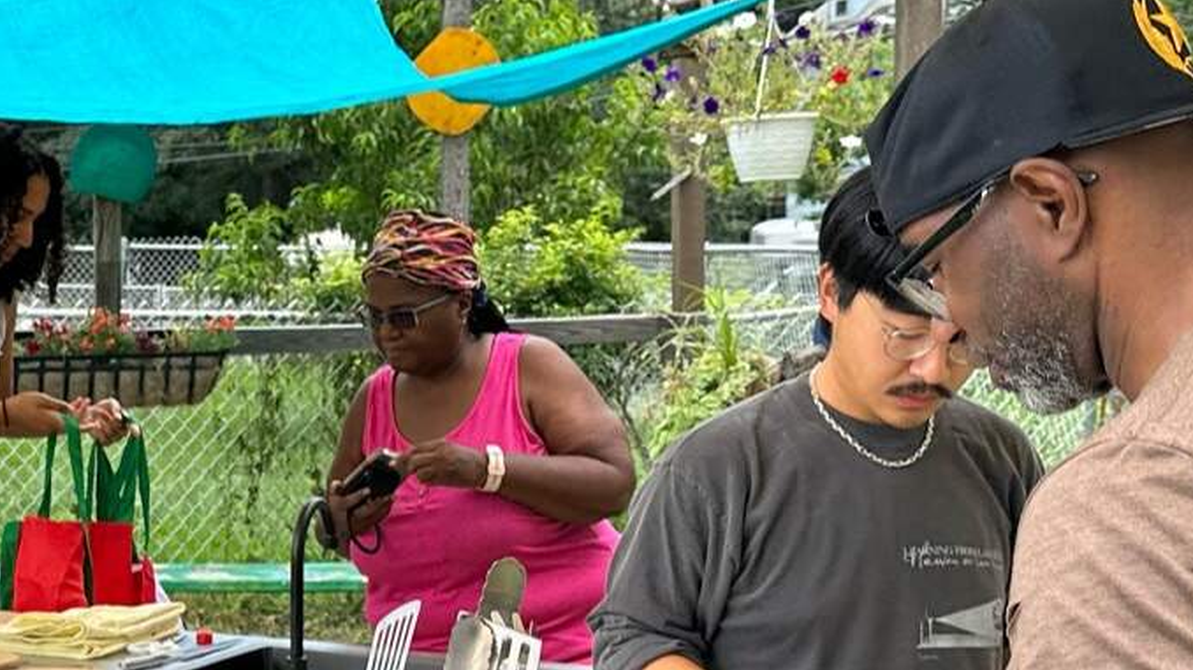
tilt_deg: -8.5
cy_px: 587
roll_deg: +2.8
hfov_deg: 25.9
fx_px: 2498
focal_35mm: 79
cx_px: 108
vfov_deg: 15.1
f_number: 1.78
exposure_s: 1/1198
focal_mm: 6.86
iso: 80
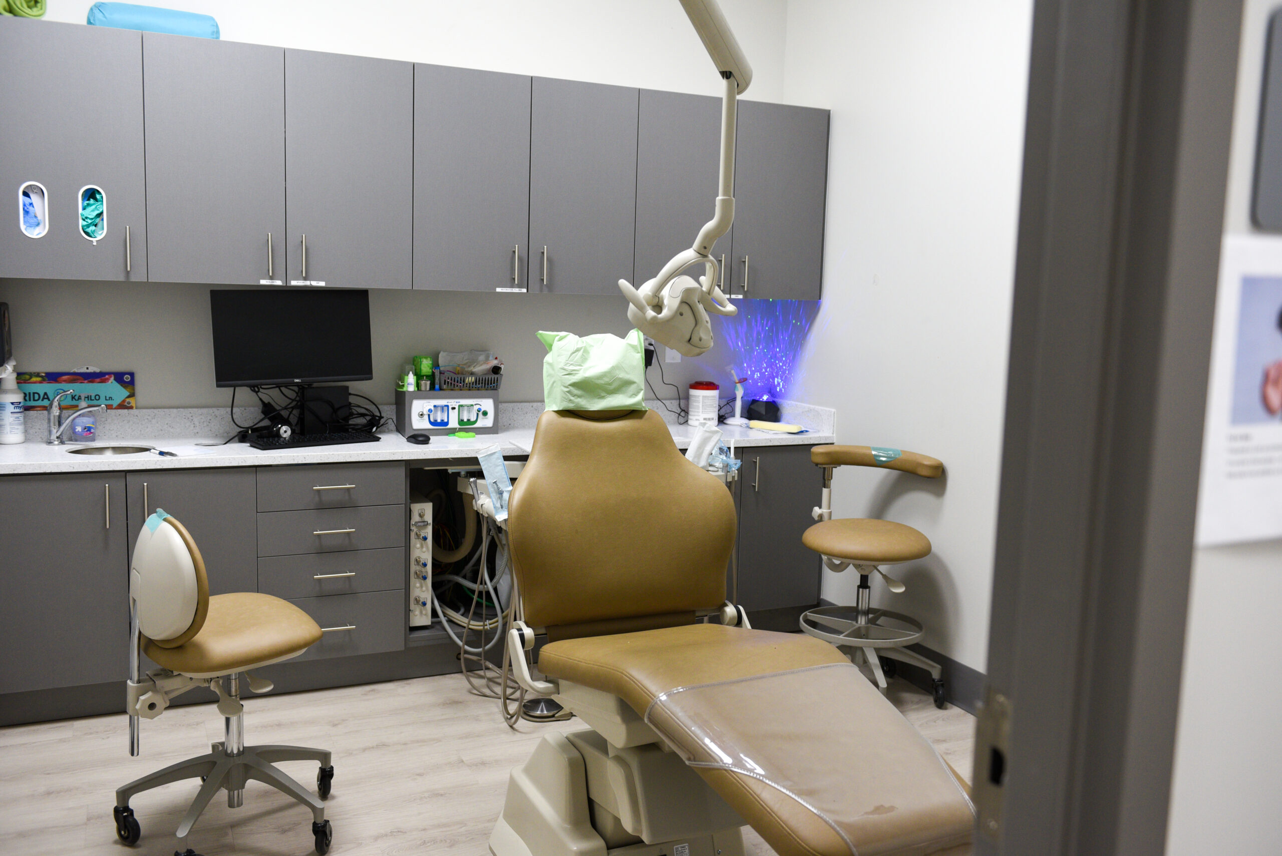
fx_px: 1140
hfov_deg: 58.7
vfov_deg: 41.2
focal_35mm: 32
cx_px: 641
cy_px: 428
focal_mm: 32
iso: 800
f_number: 4
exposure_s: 1/125
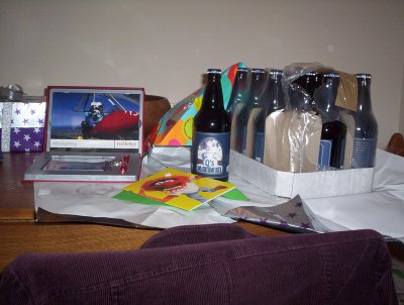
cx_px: 202
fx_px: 445
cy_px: 152
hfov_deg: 48.9
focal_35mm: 38
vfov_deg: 37.9
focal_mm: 4.99
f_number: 4.5
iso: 140
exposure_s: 1/60
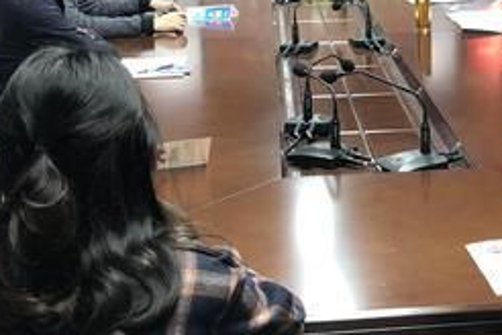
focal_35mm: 71
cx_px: 394
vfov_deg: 18.7
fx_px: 990
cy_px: 10
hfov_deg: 27.9
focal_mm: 4
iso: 50
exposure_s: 1/17
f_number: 1.8
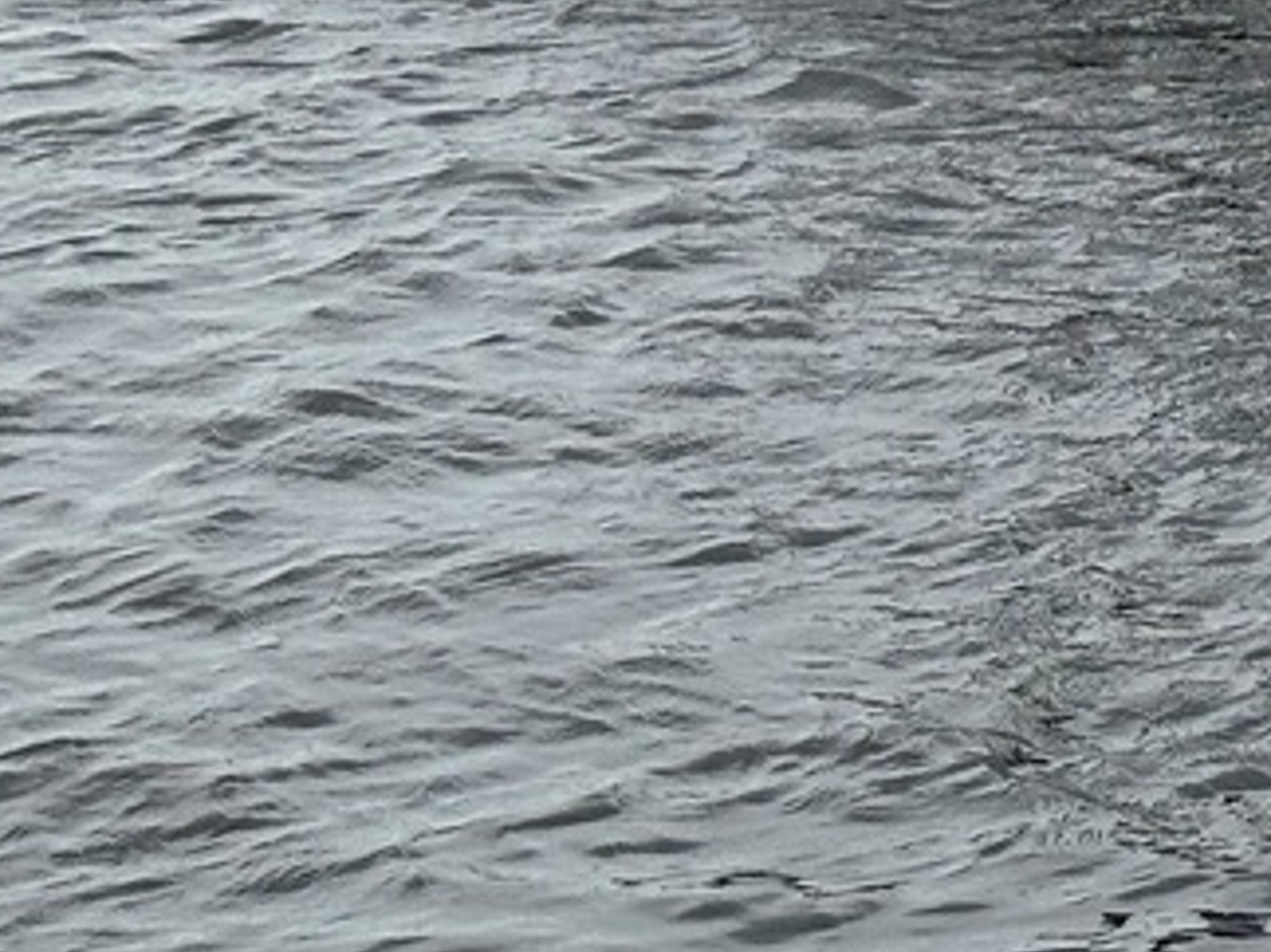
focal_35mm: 193
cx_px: 2113
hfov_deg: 9.8
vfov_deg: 7.5
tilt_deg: -4.7
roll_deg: +0.4
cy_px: -539
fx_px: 7084
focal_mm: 5.96
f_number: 1.6
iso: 40
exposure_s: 1/2193
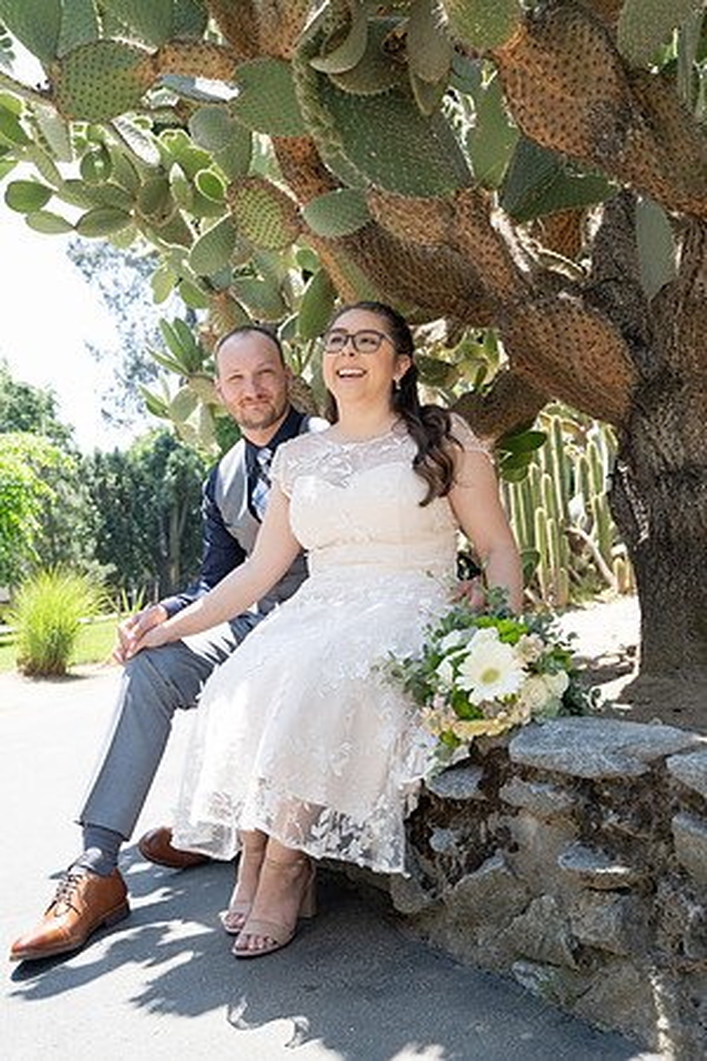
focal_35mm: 32
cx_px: 354
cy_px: 530
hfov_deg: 41.1
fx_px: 943
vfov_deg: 58.7
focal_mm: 32
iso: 250
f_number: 5.6
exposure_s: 1/160
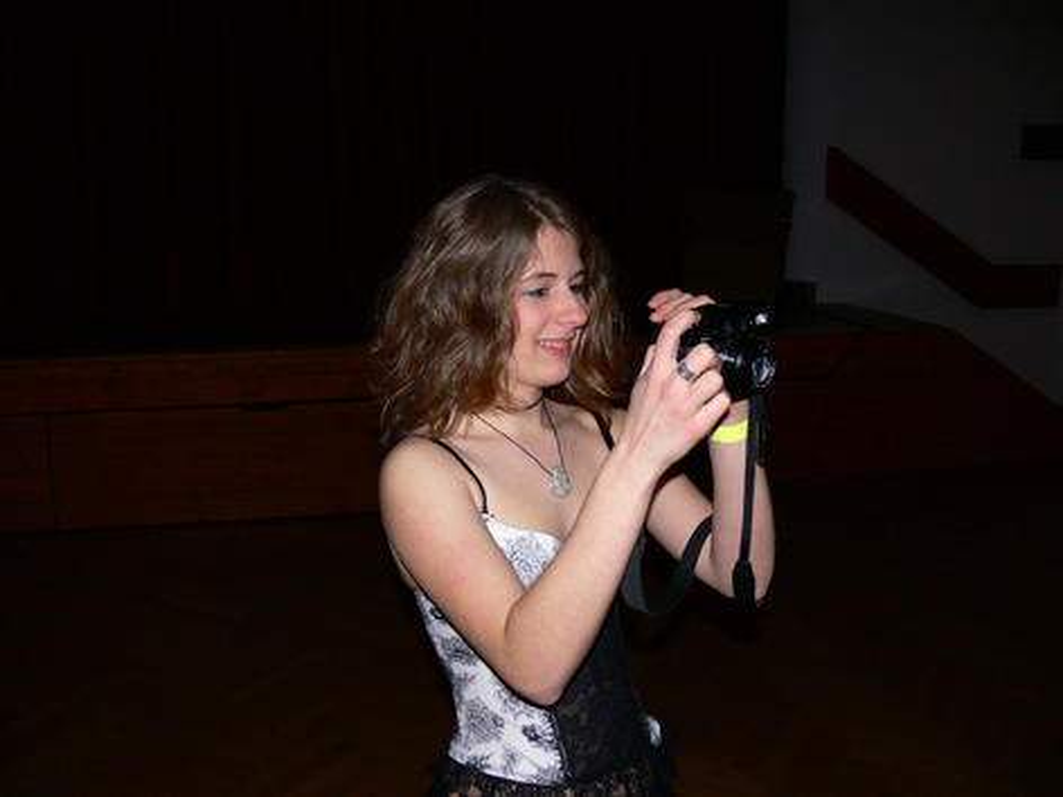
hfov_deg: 52.6
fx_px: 1075
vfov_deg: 40.7
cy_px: 398
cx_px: 532
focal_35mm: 35
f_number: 2.8
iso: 100
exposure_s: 1/30
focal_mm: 7.4
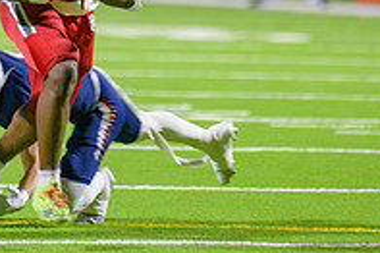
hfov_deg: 2.8
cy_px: -63
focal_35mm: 736
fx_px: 7762
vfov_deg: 1.9
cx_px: 129
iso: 2000
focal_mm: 250
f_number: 2.8
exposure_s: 1/250
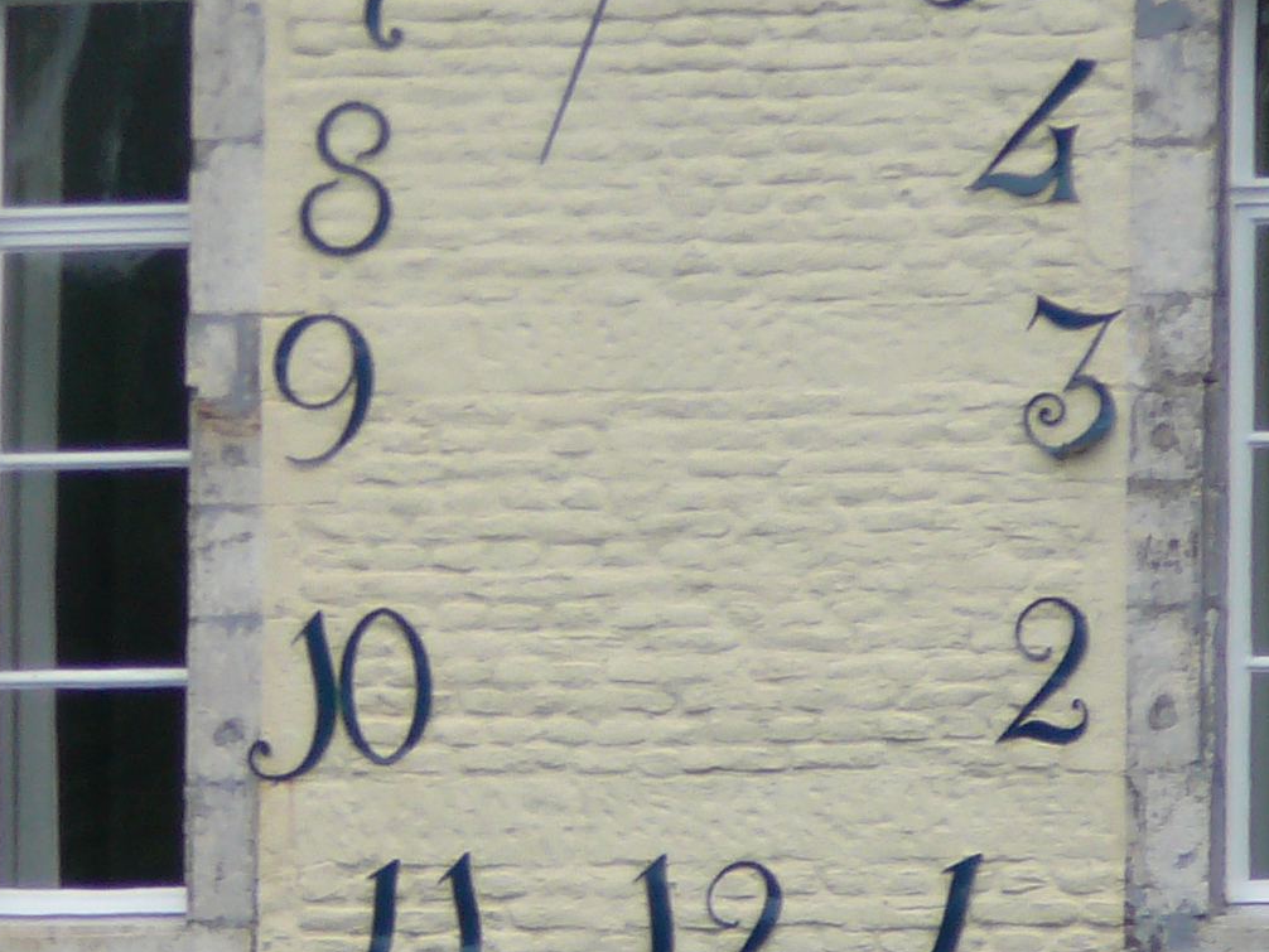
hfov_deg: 3.8
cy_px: 391
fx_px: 19031
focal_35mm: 519
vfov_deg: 2.9
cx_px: -182
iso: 80
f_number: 4.1
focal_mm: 30.3
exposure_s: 1/160
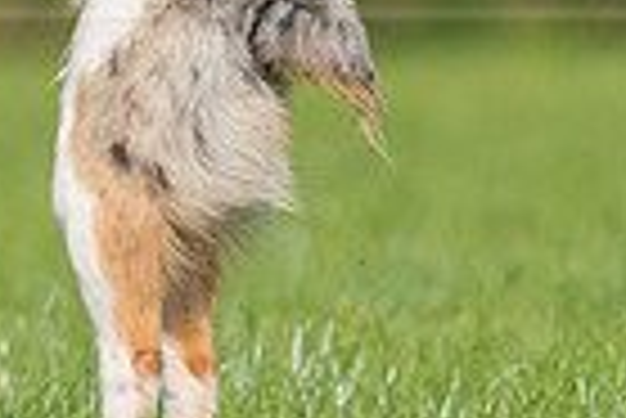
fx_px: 25118
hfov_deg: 1.4
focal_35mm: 1443
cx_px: 374
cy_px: -52
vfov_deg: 1.0
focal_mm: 347
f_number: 6.3
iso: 640
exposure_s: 1/4000
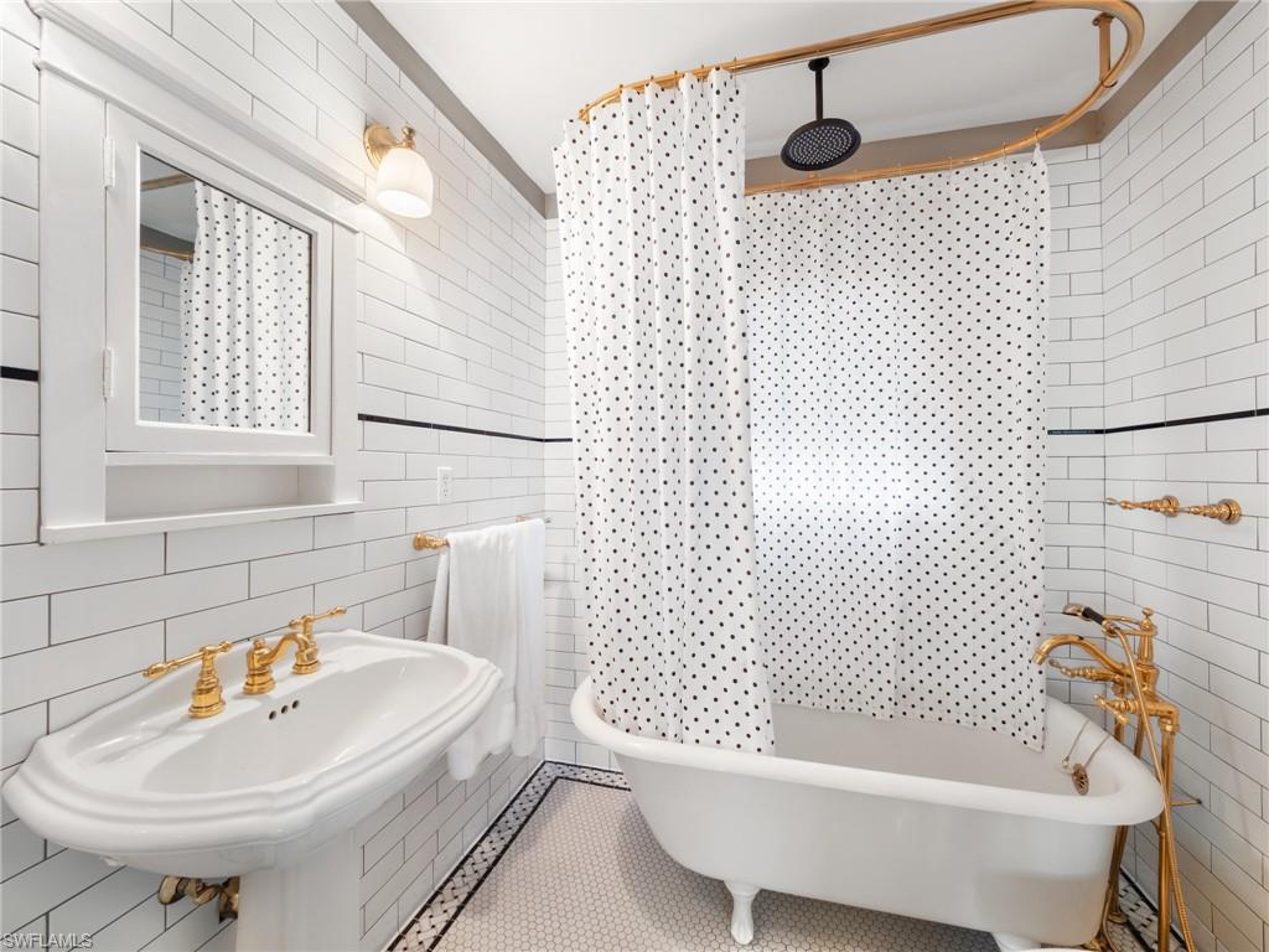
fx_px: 513
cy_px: 476
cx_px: 634
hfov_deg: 102.1
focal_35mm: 14
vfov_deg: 85.7
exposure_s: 1/1.25
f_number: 7.1
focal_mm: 7
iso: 200
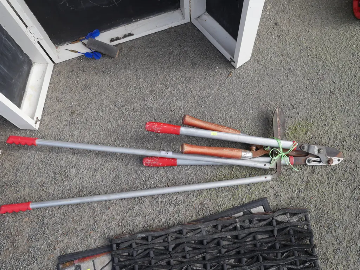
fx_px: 312
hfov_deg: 59.9
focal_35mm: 30
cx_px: 180
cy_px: 135
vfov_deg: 46.8
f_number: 6.3
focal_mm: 15
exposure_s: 1/250
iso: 200
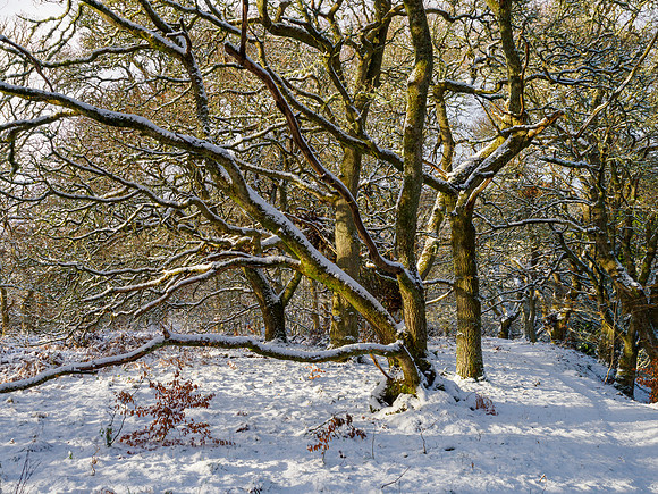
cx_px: 329
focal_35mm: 36
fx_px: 684
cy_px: 247
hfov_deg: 51.4
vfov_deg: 39.7
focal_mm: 18
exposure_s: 1/200
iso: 400
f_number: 7.1
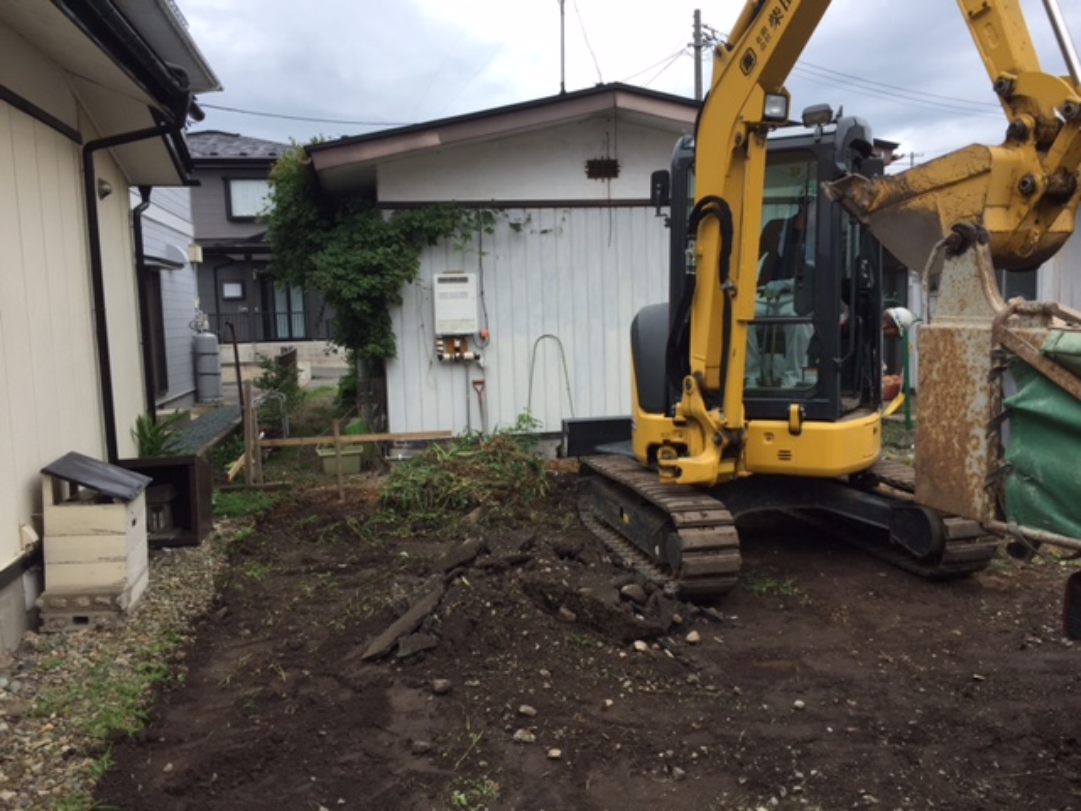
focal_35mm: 29
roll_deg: +1.3
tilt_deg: -7.0
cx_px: 540
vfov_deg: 48.2
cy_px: 406
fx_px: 906
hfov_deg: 61.7
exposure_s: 1/1014
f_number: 2.2
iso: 32
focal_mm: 4.15
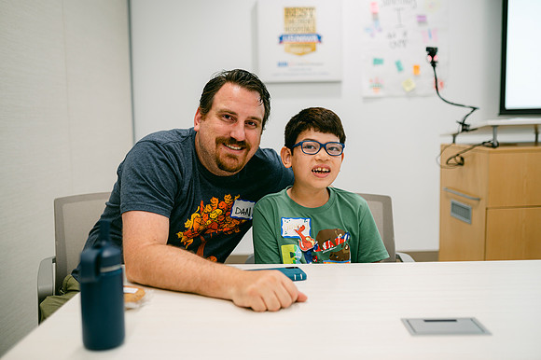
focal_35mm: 35
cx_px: 270
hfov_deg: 54.5
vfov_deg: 37.8
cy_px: 180
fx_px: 526
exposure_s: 1/125
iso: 125
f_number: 2
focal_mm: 35
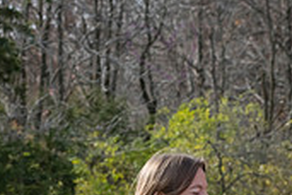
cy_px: 263
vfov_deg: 5.0
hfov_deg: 7.6
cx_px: 171
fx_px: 2206
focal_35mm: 272
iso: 400
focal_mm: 80
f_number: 7.1
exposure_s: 1/500
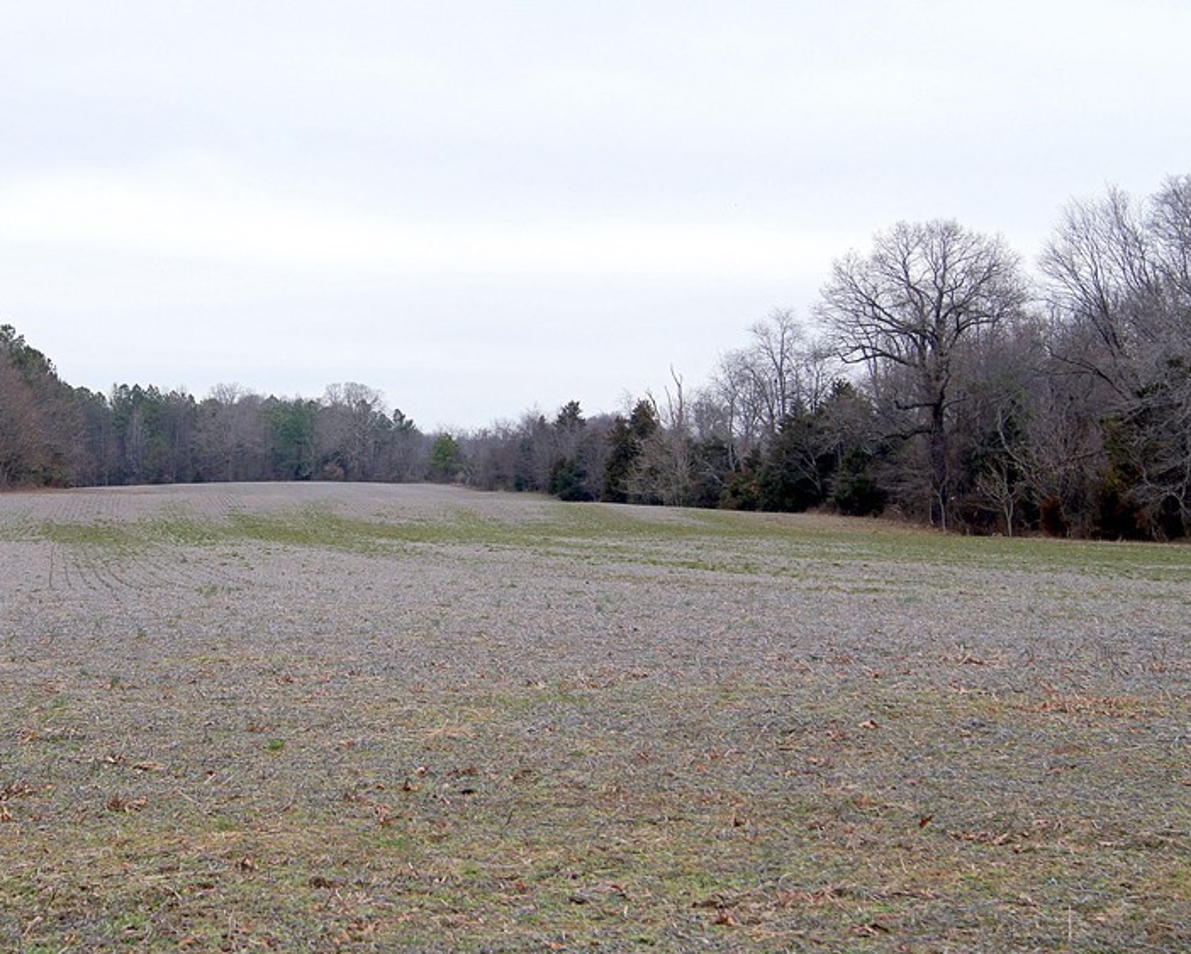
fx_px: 2151
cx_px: 356
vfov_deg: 25.0
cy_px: 504
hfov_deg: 30.6
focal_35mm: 61
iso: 100
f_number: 5.6
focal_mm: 28
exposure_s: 1/250
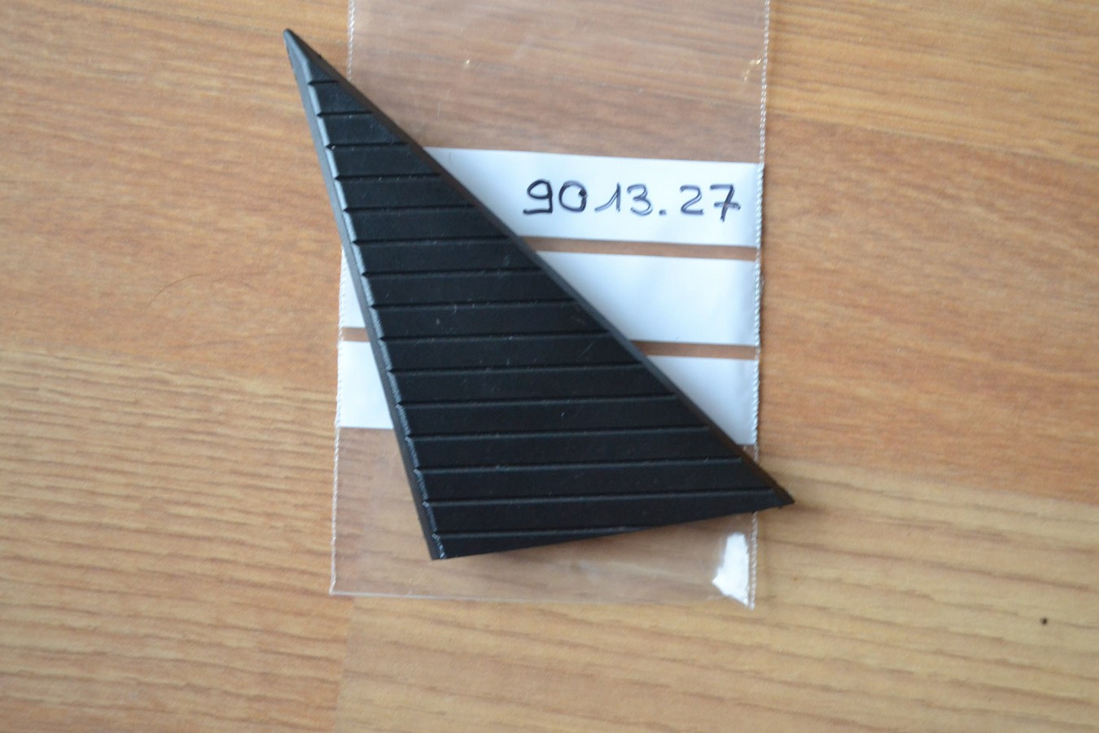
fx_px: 1740
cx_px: 550
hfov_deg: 35.1
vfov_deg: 23.8
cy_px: 366
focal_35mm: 57
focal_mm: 38
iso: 2200
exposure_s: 1/60
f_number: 5
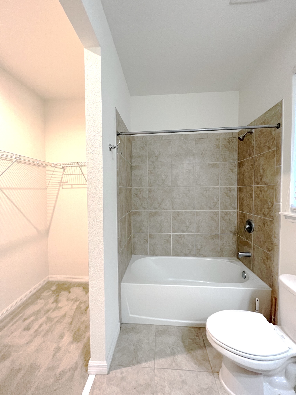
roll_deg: -0.7
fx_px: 148
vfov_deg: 106.2
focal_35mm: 13
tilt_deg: -2.8
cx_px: 148
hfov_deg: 89.9
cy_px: 198
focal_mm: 1.57
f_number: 1.8
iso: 320
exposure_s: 1/60
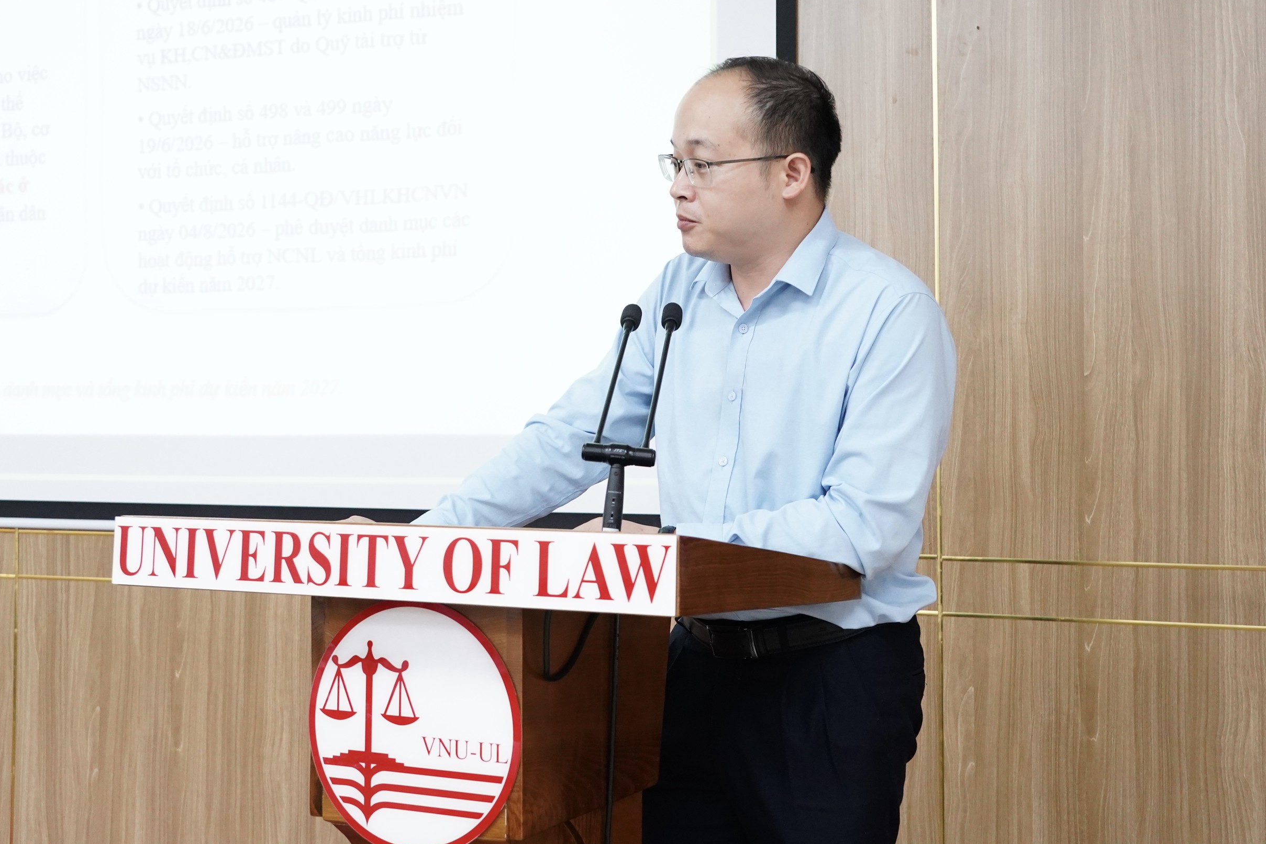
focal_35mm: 36
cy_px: 423
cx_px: 620
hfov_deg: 53.1
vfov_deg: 36.9
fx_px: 1266
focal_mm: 34
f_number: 5
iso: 5000
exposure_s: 1/160
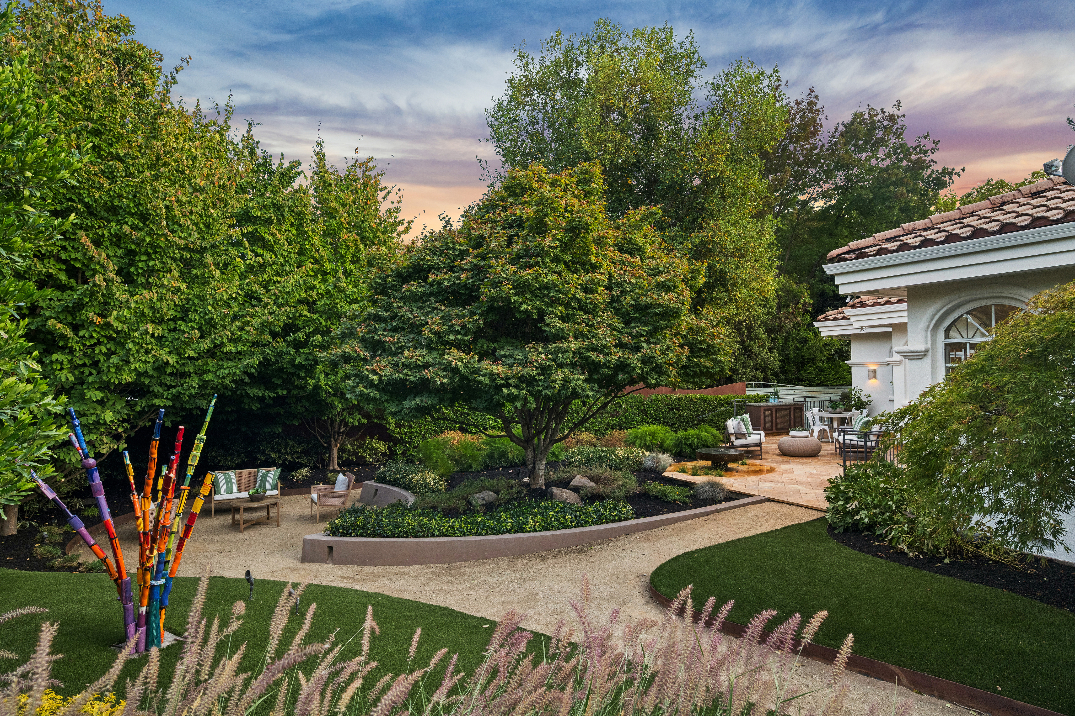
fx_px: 612
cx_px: 538
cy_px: 358
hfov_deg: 82.6
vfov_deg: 60.7
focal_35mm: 20
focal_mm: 20.5
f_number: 13
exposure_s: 1/40
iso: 800
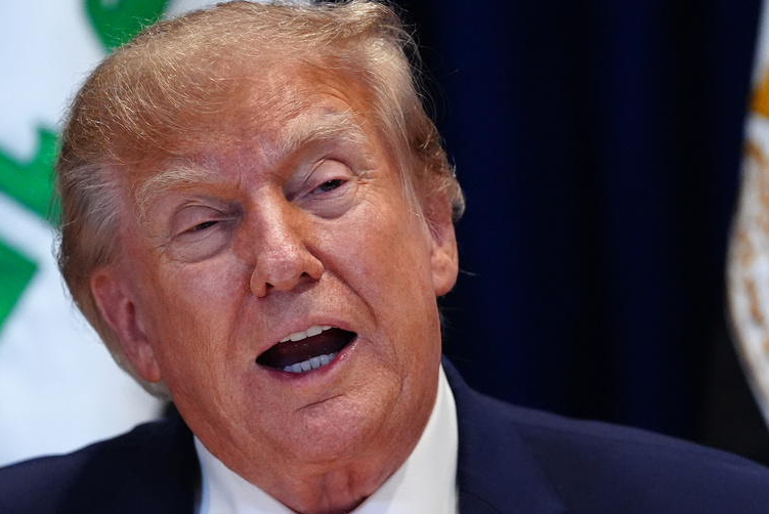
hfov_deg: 5.0
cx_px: 341
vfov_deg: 3.4
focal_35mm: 409
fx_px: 8743
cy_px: 335
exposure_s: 1/320
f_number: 2.8
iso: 4000
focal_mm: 200
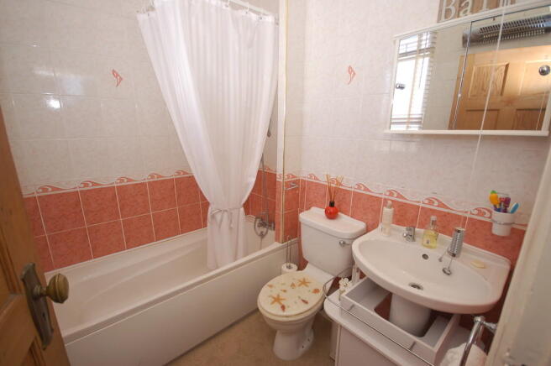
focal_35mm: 15
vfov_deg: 77.2
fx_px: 229
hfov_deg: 100.4
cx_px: 276
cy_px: 183
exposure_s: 1/60
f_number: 4
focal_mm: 10
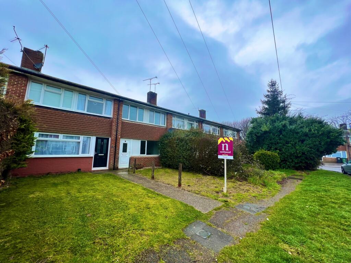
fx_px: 132
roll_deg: -1.1
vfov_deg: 89.9
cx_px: 176
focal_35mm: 13
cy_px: 132
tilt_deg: +7.0
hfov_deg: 106.2
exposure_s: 1/424
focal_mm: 1.57
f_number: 1.8
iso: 32
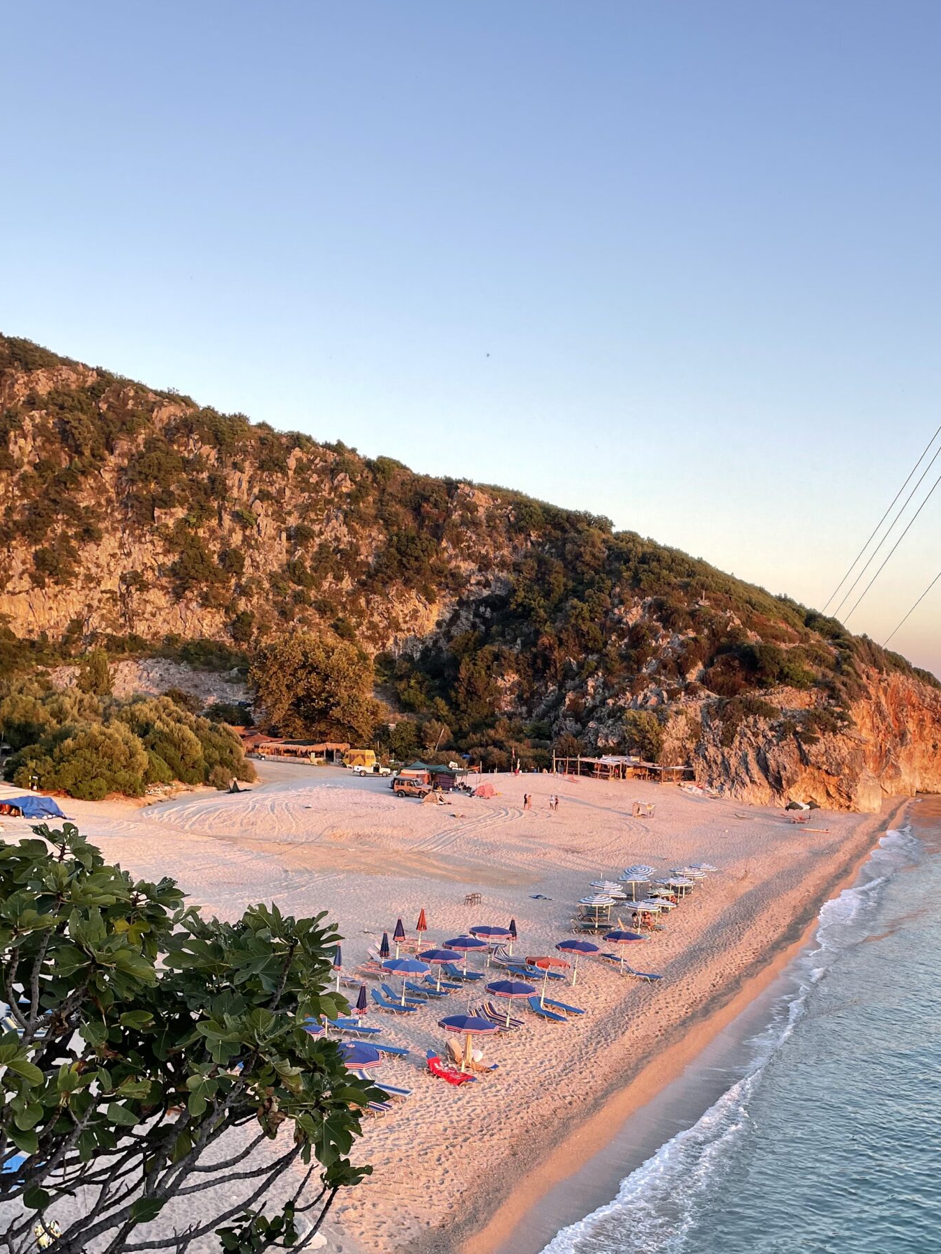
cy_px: 841
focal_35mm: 37
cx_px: 643
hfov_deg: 38.1
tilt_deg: -5.1
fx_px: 1341
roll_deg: -2.2
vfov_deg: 49.2
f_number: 1.6
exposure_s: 1/161
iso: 32
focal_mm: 4.2
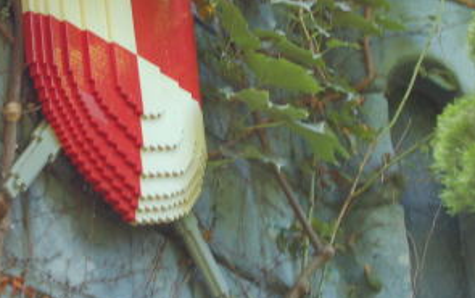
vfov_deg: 7.2
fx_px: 2360
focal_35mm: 182
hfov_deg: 11.5
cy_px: 71
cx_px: 132
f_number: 5.6
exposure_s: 1/40
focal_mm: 55
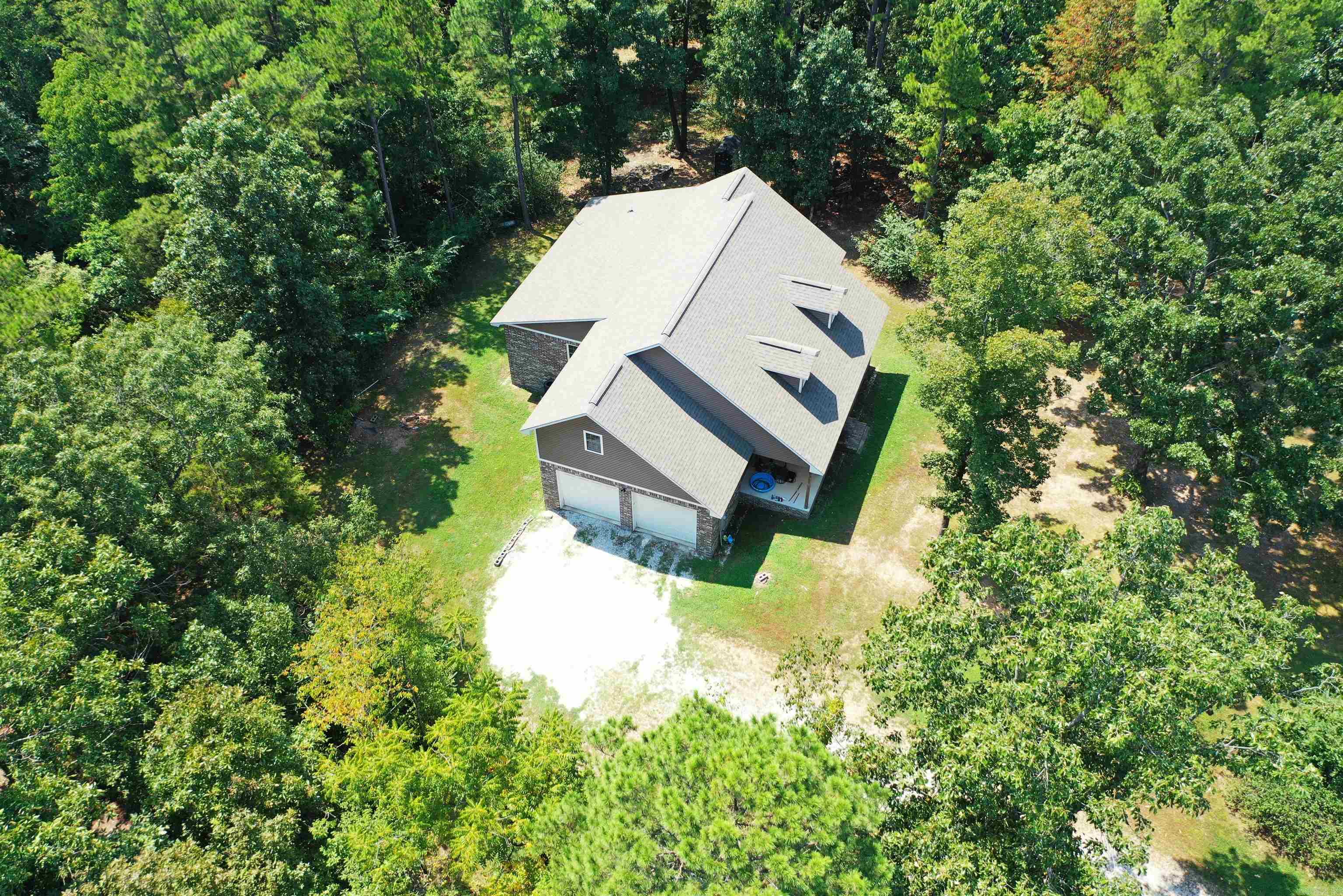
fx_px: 1044
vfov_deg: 46.4
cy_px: 448
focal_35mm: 28
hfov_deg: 65.5
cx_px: 672
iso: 100
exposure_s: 1/500
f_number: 2.8
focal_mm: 10.26
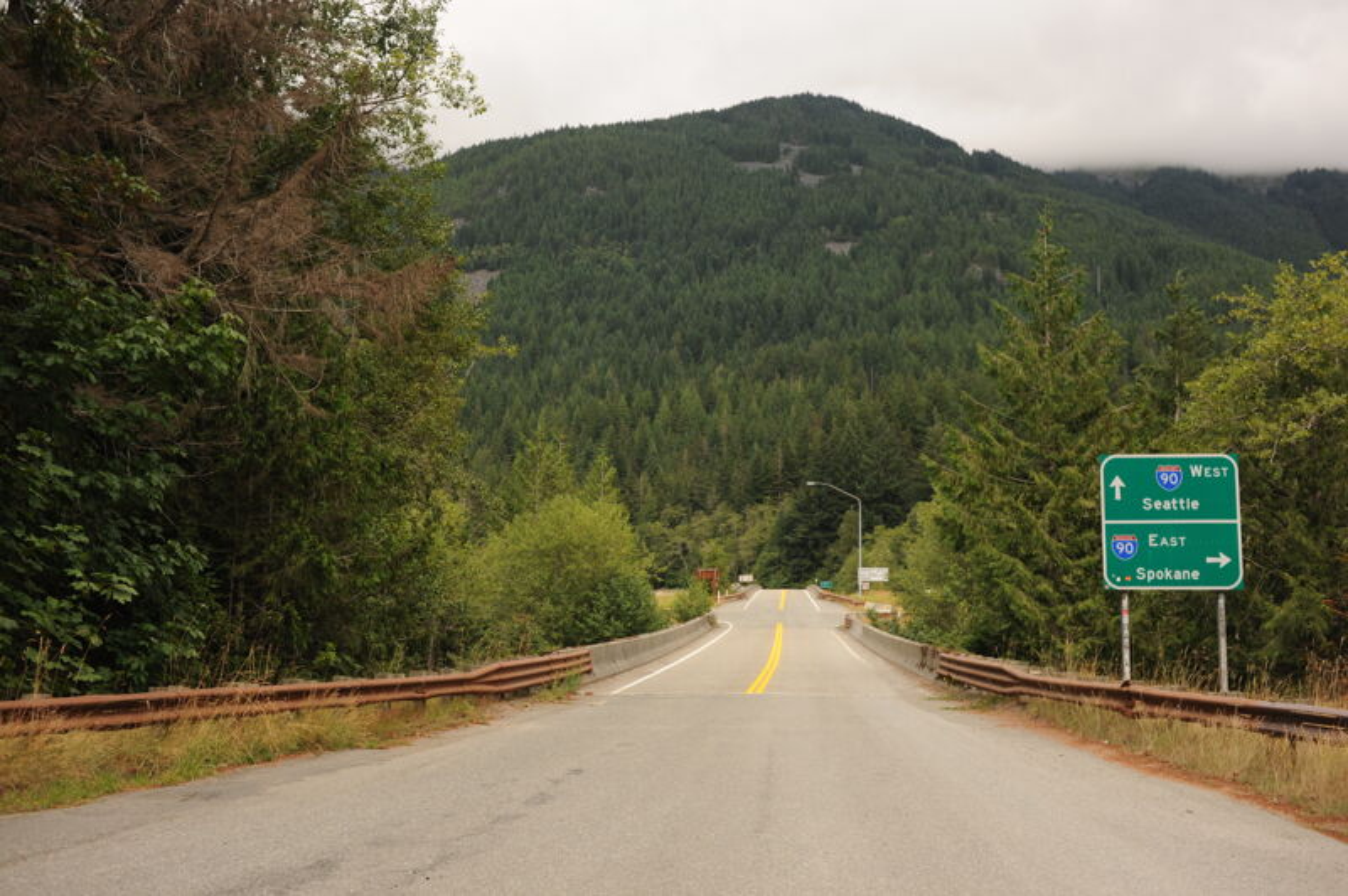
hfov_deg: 54.5
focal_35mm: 35
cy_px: 448
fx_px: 1309
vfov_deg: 37.8
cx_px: 674
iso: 200
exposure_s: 1/400
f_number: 5
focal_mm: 35
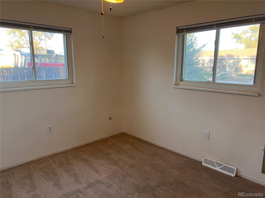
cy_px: 99
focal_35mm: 26
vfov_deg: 53.1
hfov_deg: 67.3
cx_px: 132
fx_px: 199
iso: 125
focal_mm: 5.7
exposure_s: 1/120
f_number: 1.5
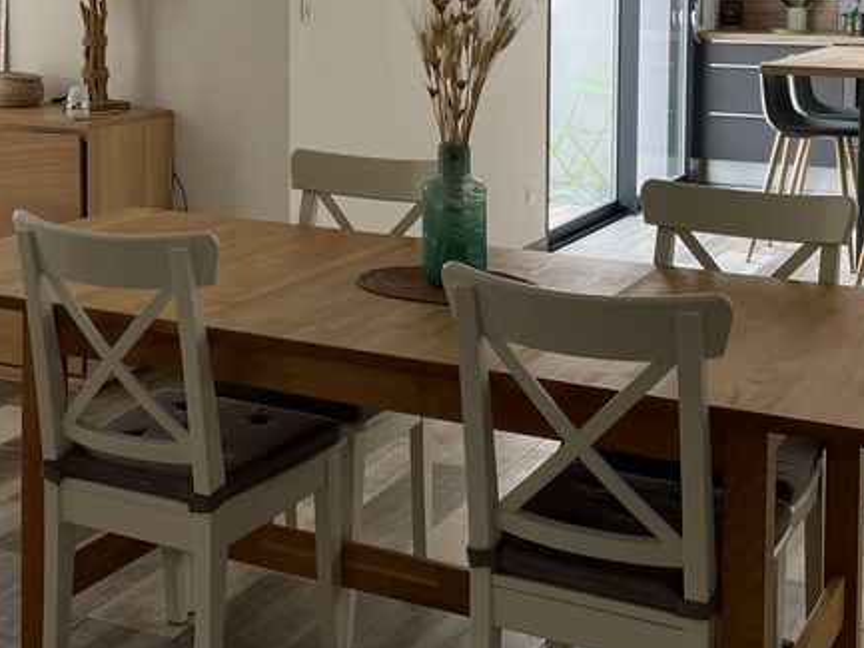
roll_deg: -0.6
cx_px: 323
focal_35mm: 60
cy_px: 76
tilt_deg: -3.2
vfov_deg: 23.8
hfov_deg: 32.0
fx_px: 1498
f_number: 1.6
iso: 50
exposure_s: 1/121
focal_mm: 4.2
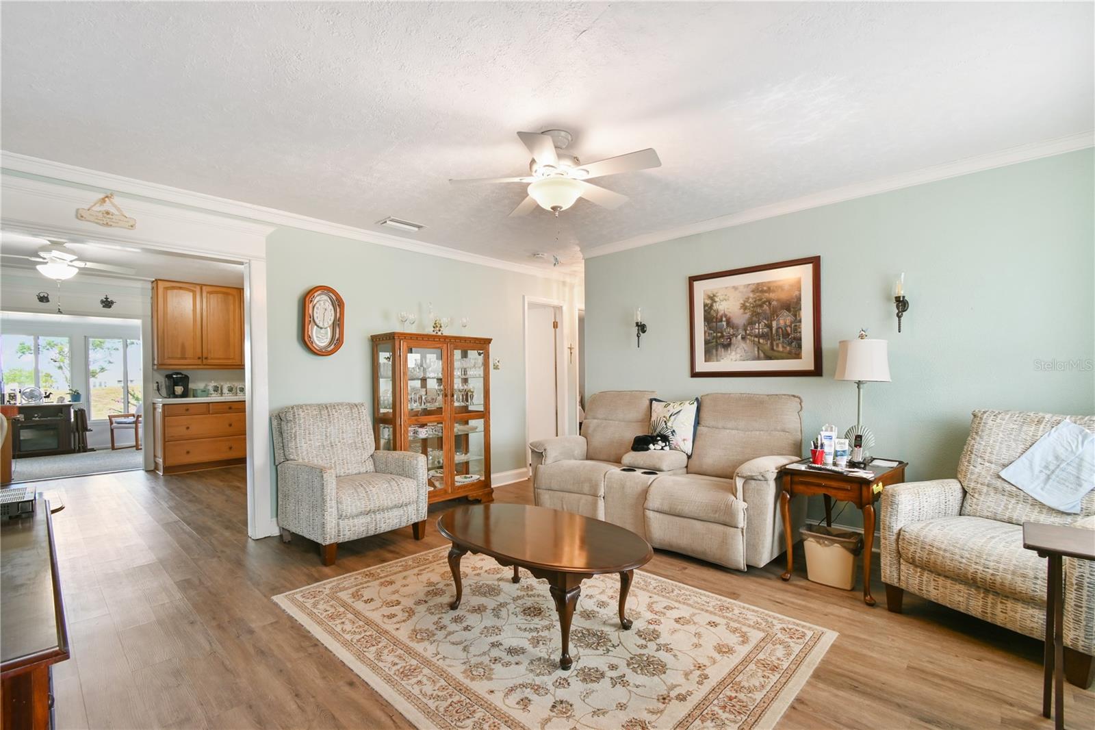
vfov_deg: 77.3
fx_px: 456
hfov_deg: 100.4
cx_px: 548
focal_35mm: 15
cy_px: 365
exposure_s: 1/2
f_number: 9
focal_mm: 10
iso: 100
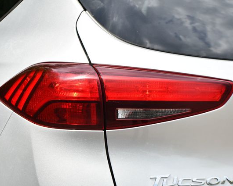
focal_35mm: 119
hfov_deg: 16.2
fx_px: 821
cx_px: 116
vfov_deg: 13.0
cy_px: 93
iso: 100
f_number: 10
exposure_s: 1/400
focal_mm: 70
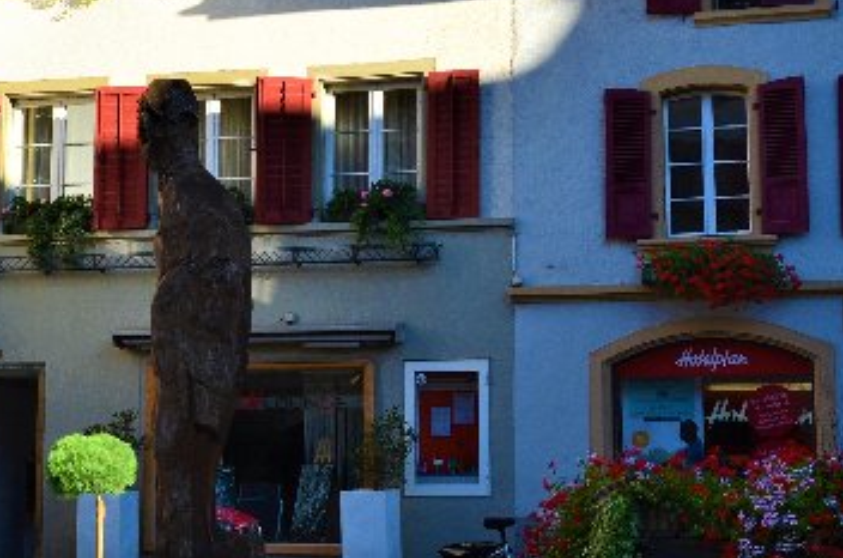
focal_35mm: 75
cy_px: 160
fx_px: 1752
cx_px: 465
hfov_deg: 27.0
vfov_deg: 18.0
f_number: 9
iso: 320
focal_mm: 22
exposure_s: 1/160
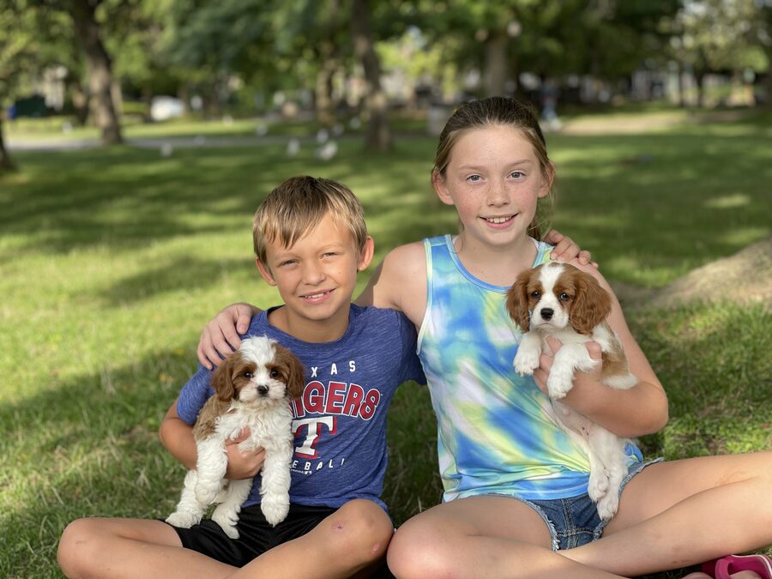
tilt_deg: -6.7
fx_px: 1427
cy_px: 290
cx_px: 386
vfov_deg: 22.9
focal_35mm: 64
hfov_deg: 30.3
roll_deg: +2.4
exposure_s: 1/192
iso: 20
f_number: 2.2
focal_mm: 7.5
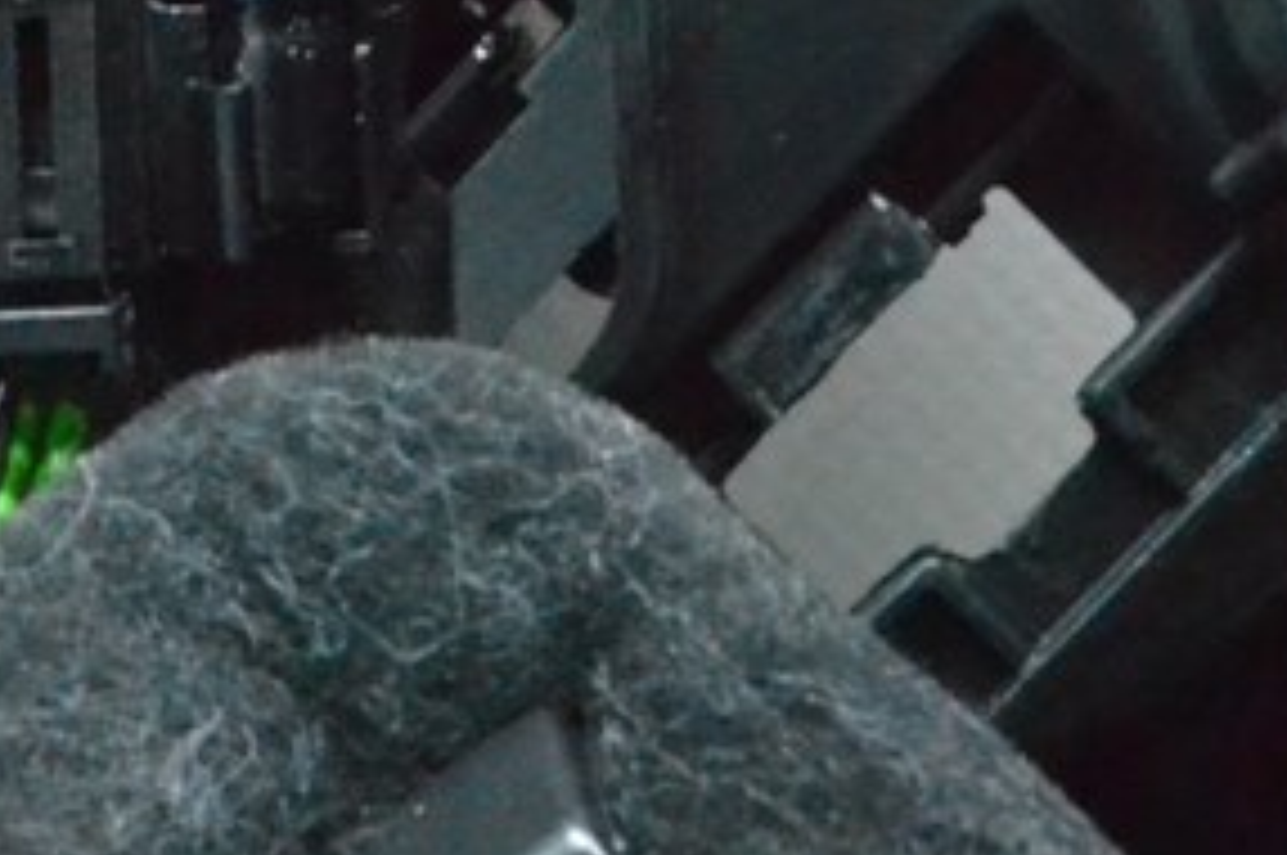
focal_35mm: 296
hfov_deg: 7.0
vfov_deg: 4.6
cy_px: 56
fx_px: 10562
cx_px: 850
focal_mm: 55
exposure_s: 1/125
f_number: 9
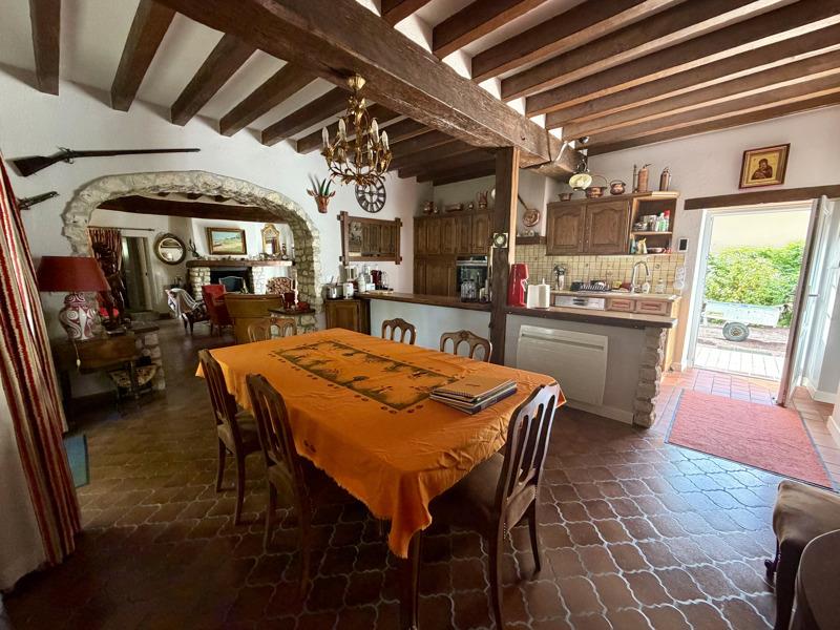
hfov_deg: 102.1
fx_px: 340
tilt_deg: -8.9
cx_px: 420
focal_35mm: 14
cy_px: 315
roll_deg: +0.5
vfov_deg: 85.7
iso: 320
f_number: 2.2
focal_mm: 2.22
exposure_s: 1/75
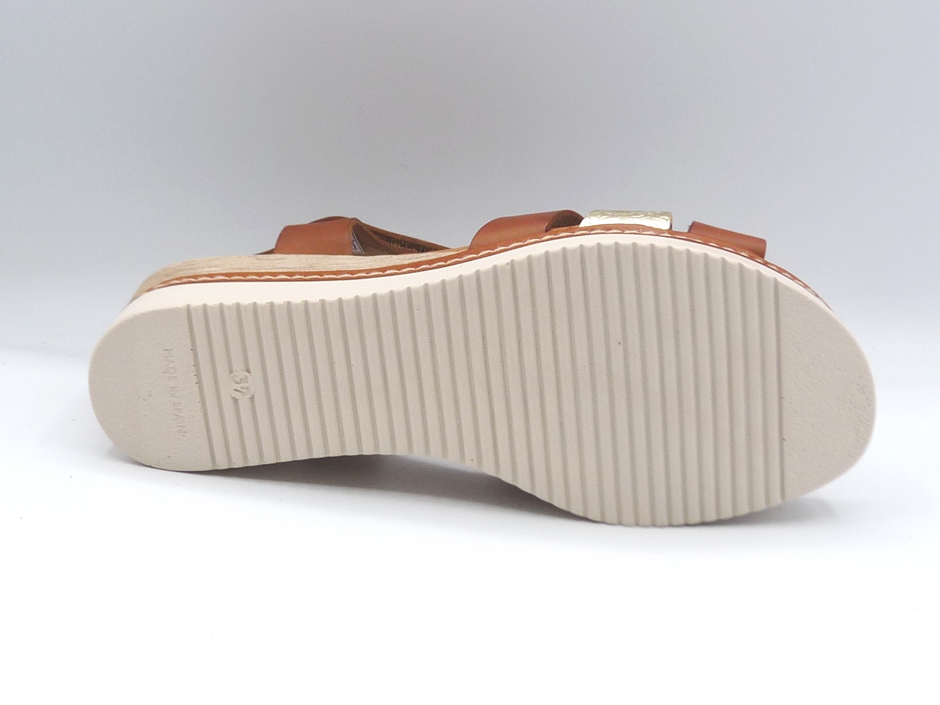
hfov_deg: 38.2
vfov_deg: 29.1
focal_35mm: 50
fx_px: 1358
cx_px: 470
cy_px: 352
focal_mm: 4.9
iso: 100
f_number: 4.5
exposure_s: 1/200
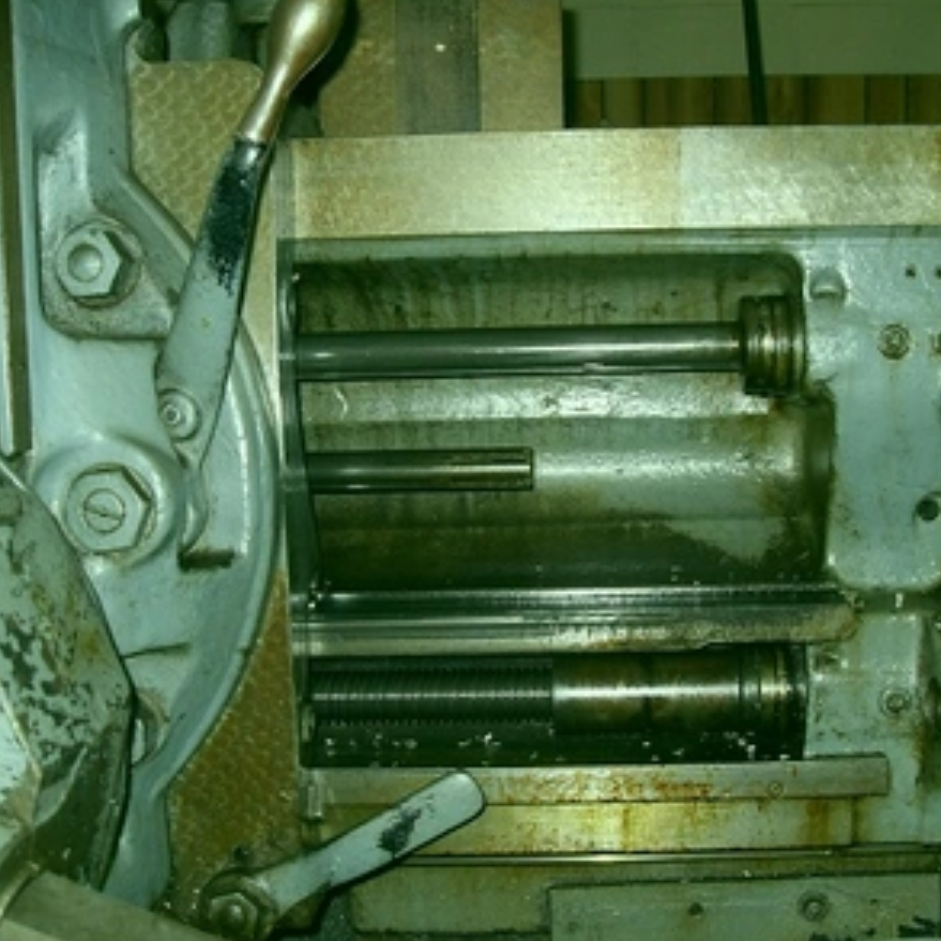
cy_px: 462
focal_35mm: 41
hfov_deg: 40.7
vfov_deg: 40.9
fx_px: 1261
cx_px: 575
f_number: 2.8
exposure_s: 1/45
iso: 100
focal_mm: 6.3
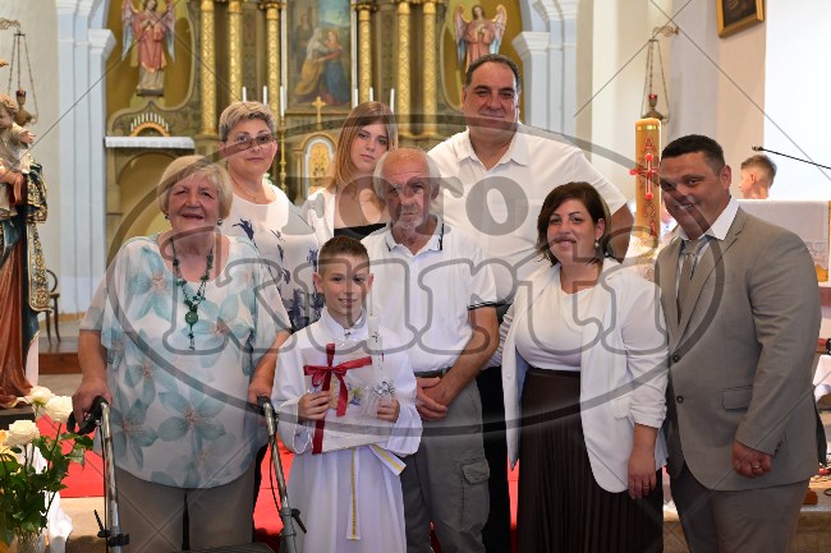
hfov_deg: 44.5
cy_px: 276
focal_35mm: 44
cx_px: 416
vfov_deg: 30.5
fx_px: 1015
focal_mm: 44
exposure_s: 1/125
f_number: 4.5
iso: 5000
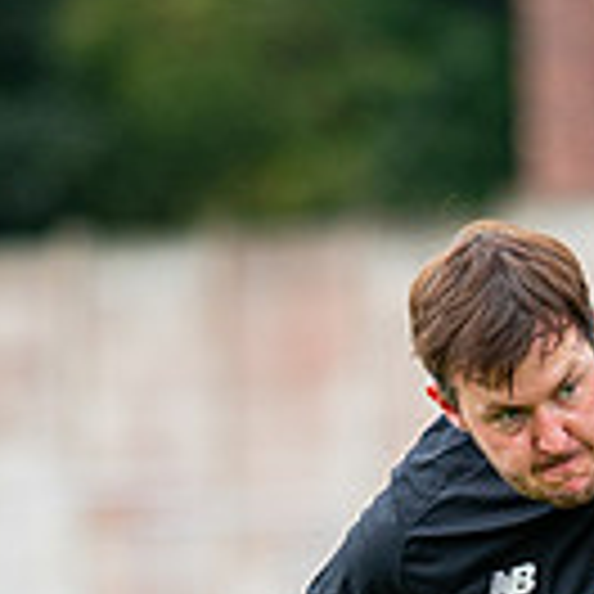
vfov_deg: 1.9
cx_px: 798
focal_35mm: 927
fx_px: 17997
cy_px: 720
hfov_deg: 1.9
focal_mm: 135
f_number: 1.8
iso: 160
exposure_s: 1/1200
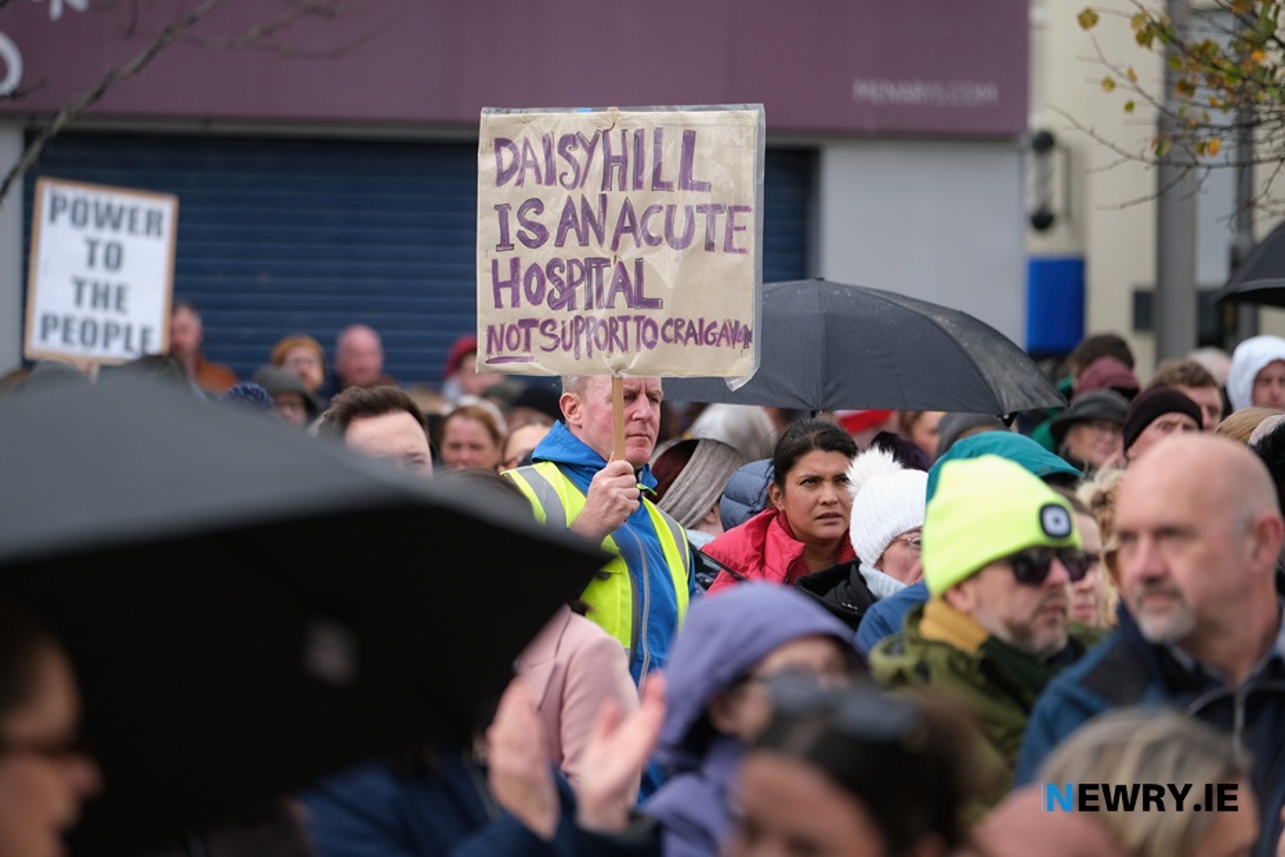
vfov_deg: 6.5
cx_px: 642
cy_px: 428
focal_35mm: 210
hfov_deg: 9.8
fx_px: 7495
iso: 400
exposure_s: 1/1000
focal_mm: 140
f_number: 2.8
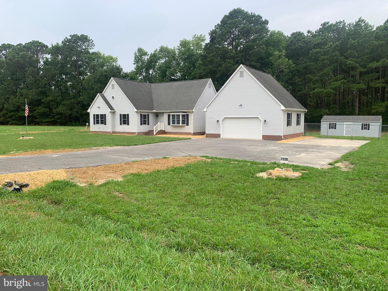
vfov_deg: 53.1
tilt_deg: -4.2
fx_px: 291
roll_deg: +0.2
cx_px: 194
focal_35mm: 26
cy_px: 146
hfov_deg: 67.3
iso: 25
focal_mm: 4.25
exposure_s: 1/428
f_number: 1.8
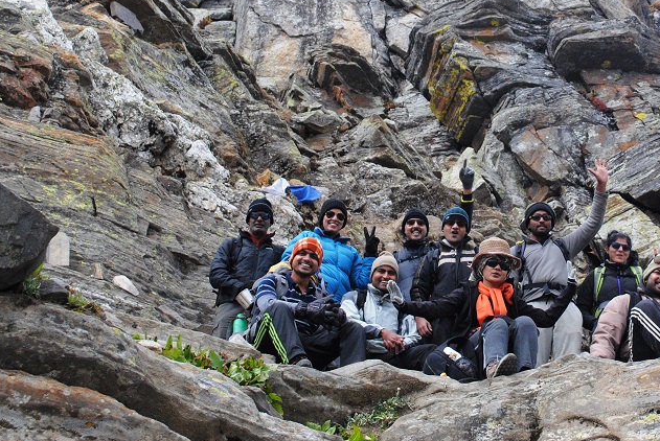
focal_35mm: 67
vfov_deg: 20.3
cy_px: 110
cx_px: 471
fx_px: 1225
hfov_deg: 29.8
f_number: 8
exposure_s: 1/1000
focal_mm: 29
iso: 800
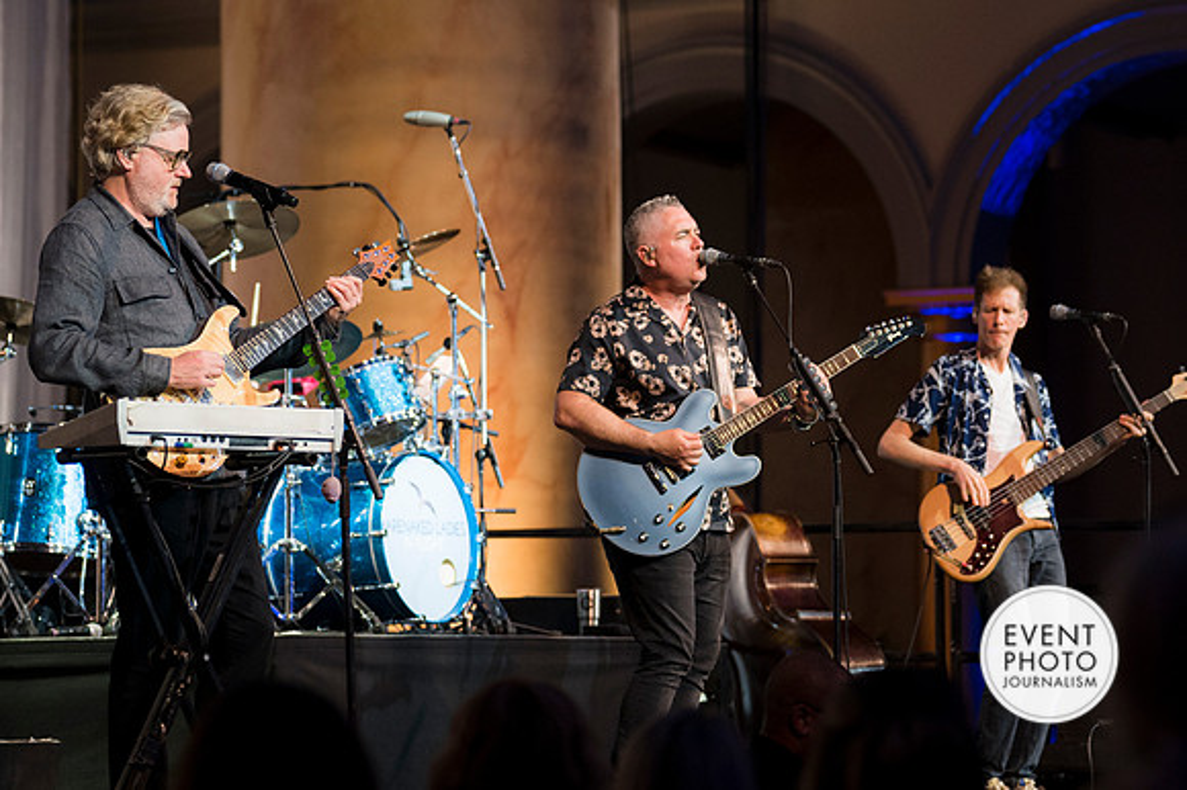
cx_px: 594
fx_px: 4311
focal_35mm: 131
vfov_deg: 10.5
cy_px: 395
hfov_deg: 15.7
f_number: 2.8
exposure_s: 1/160
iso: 1000
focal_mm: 87
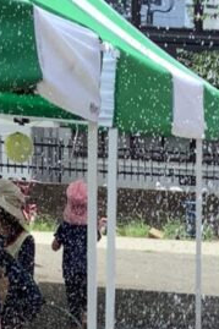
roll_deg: -2.0
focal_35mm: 144
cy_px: 695
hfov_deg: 9.4
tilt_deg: -22.7
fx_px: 1316
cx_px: 241
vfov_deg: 12.3
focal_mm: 3.3
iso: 25
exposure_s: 1/823
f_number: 2.4
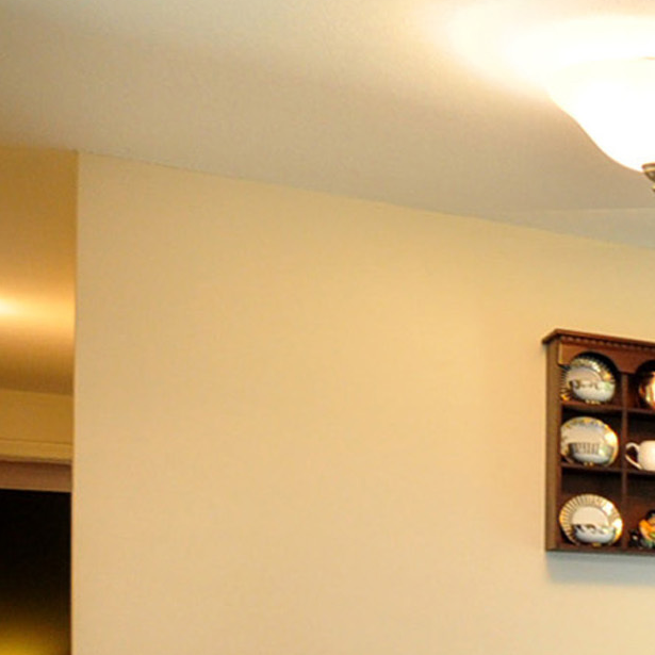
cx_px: 1296
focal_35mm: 60
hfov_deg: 18.7
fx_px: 1284
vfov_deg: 27.0
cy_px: 652
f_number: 5
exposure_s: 1/15
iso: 500
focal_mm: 10
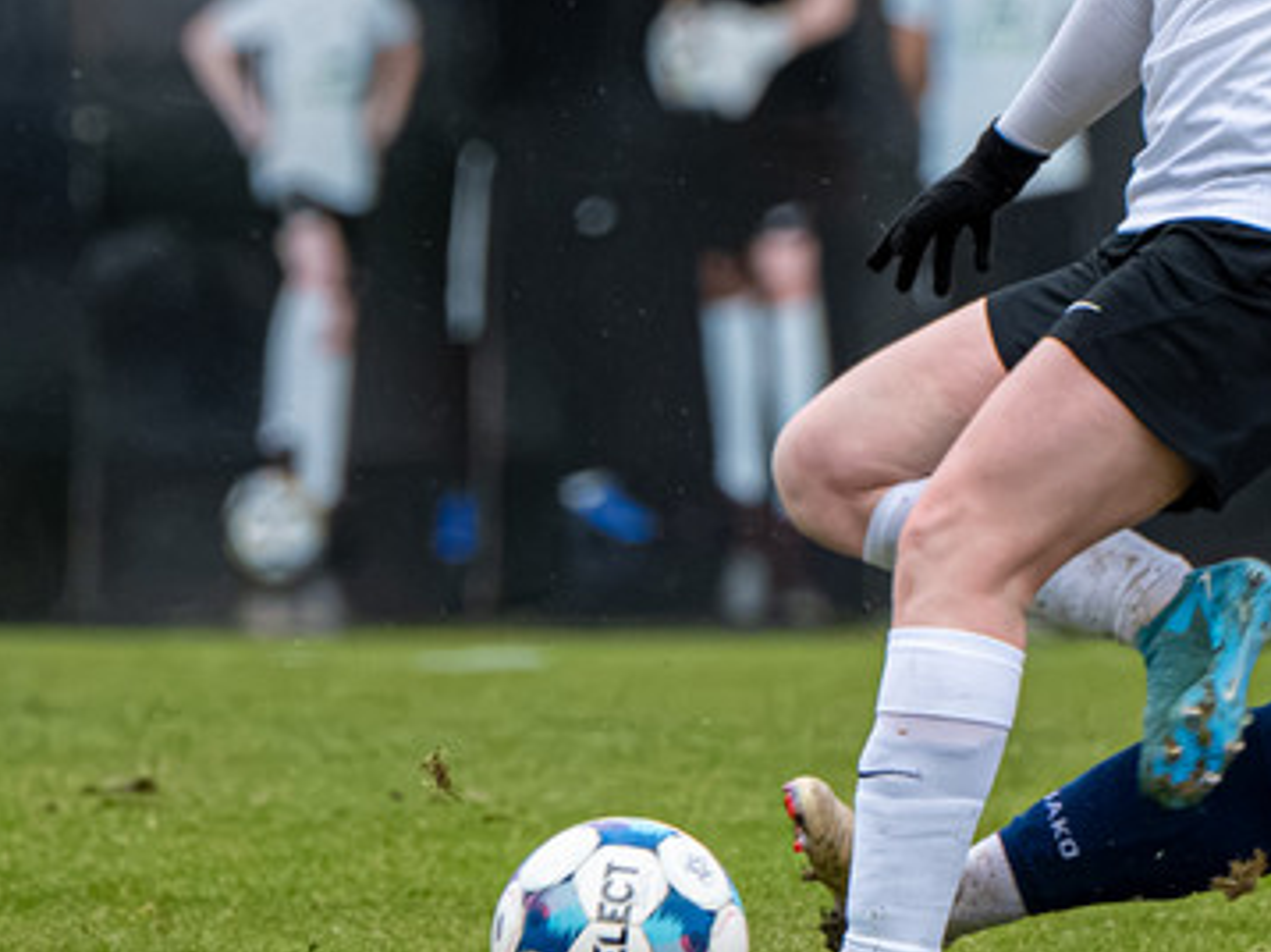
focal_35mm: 1434
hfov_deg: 1.4
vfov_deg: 1.0
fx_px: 52617
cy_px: 293
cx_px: 1439
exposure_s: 1/1000
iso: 3600
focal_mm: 380
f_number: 6
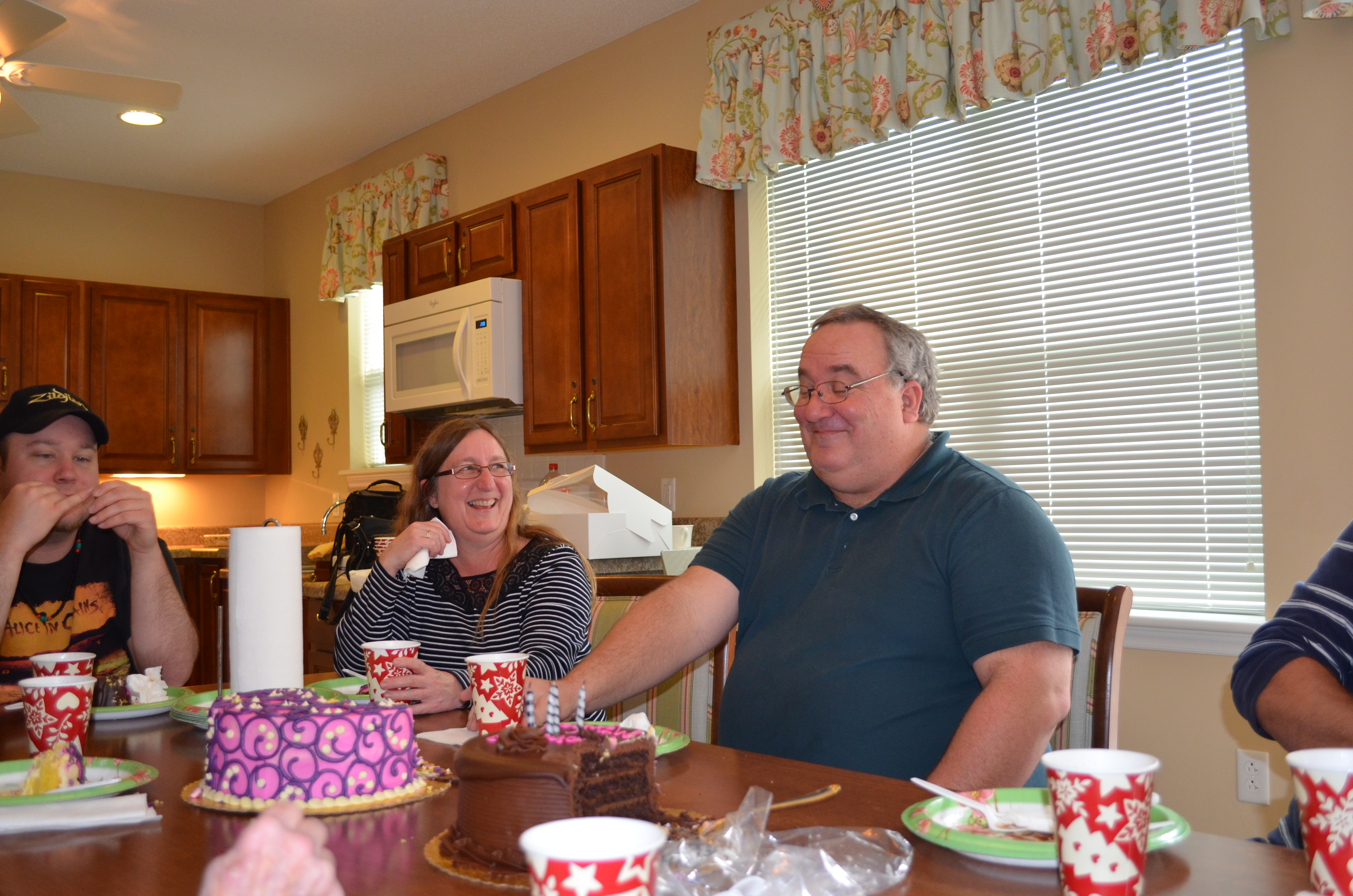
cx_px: 676
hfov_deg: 57.3
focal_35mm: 33
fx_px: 1238
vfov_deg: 39.8
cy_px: 448
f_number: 4
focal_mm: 22
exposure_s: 1/60
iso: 800
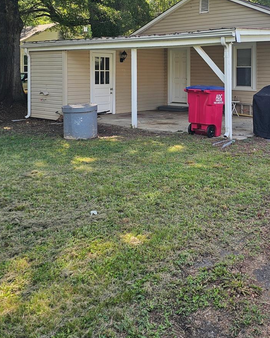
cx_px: 191
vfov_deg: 45.2
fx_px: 390
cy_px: 83
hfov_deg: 37.6
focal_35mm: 39
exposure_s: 1/180
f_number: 1.7
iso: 12
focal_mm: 6.3
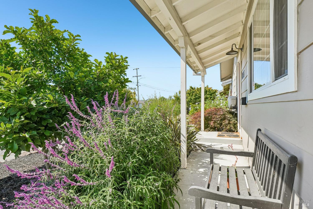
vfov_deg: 64.2
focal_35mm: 19
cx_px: 156
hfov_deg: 86.6
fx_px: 166
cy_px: 104
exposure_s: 1/1250
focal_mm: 19.1
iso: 640
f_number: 8
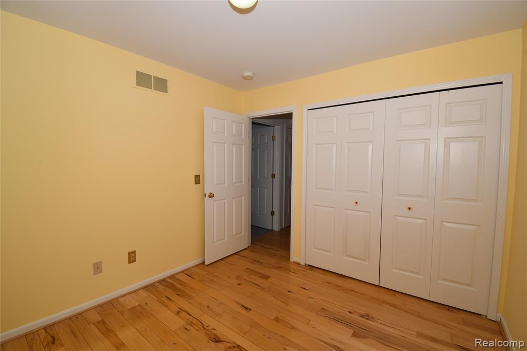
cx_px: 264
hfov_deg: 100.4
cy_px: 176
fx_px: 220
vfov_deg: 77.3
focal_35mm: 15
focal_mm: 10
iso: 250
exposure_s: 1/100
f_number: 9
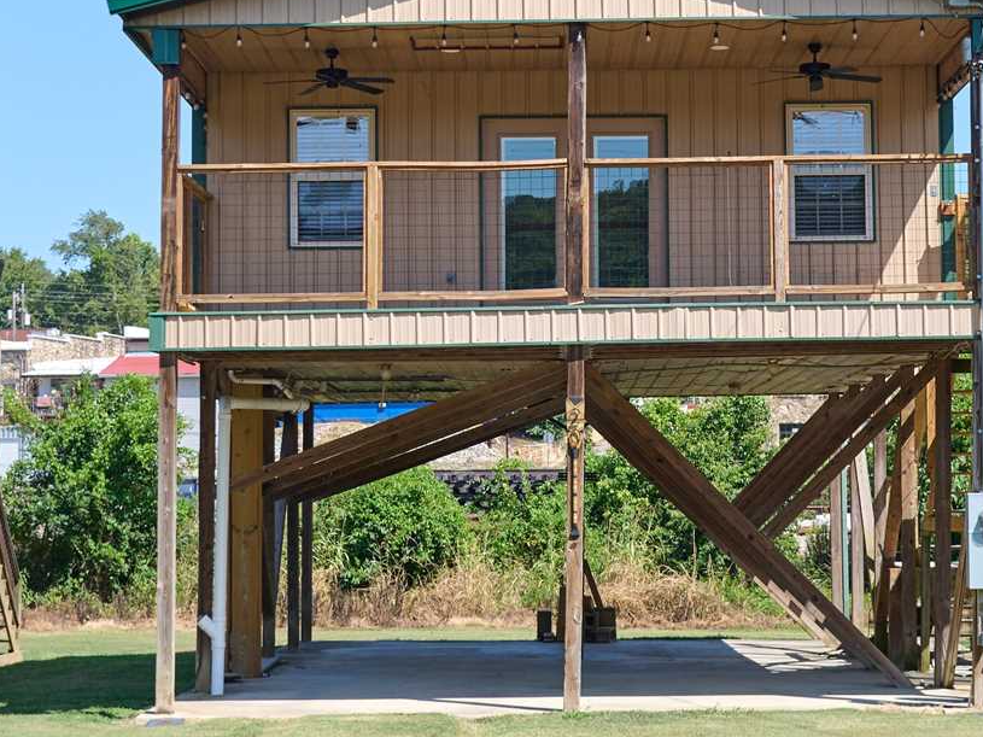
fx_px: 2470
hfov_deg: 22.5
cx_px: 591
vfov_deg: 17.0
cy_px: 312
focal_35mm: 87
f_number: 3.2
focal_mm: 24
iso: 100
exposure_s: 1/250
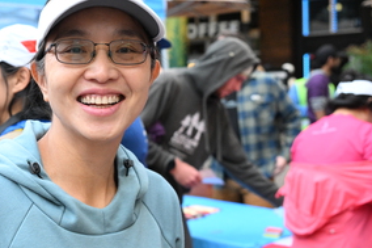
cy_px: 117
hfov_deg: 31.3
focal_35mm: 64
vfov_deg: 21.2
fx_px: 661
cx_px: 134
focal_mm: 33
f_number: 4
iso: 3200
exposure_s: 1/400
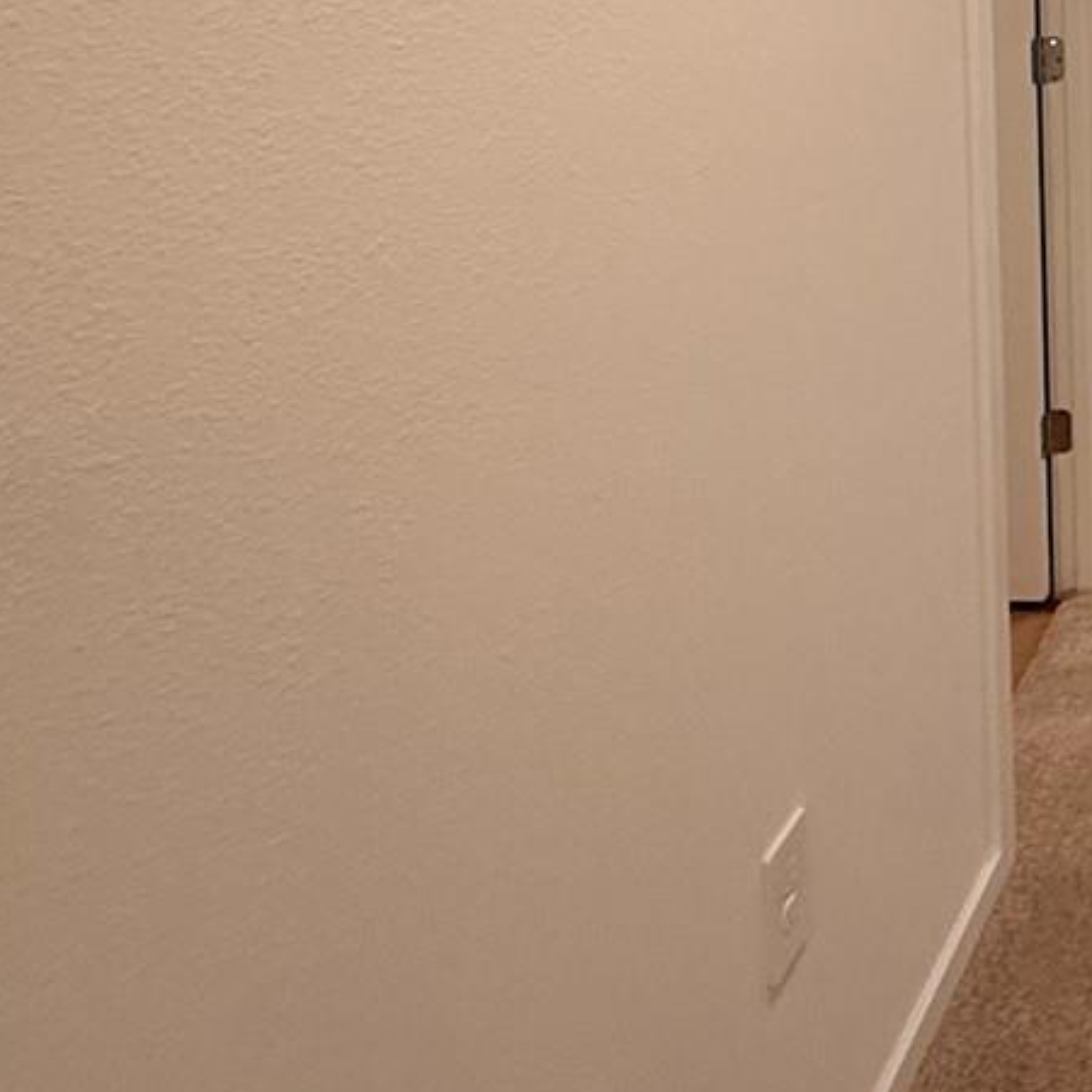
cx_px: 1446
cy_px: -27
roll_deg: +0.9
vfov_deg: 34.5
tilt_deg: -4.8
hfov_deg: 29.9
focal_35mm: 44
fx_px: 1570
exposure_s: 1/120
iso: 200
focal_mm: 2.22
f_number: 2.2
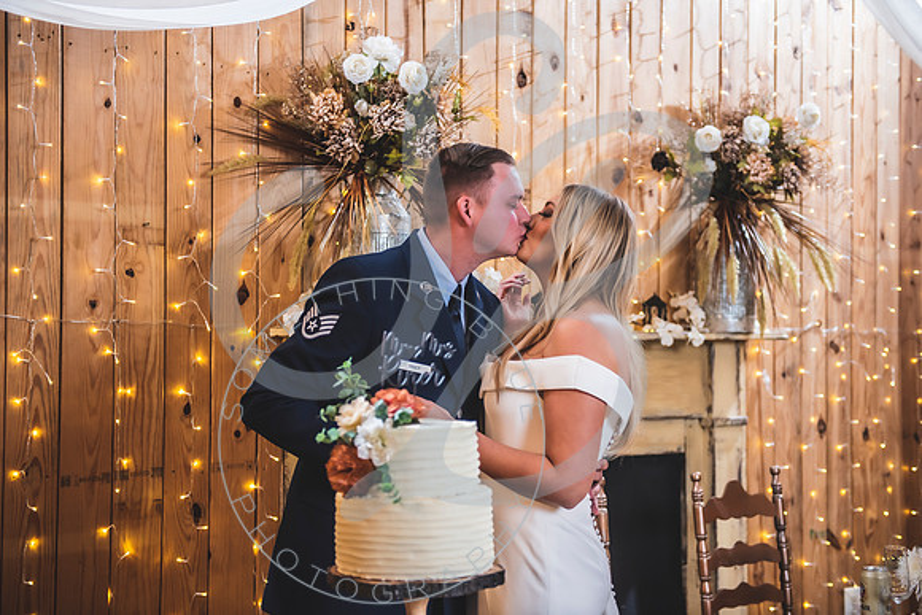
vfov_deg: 24.6
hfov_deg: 36.2
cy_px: 308
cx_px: 461
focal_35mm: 55
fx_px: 1409
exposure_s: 1/125
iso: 320
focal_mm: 55
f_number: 2.8
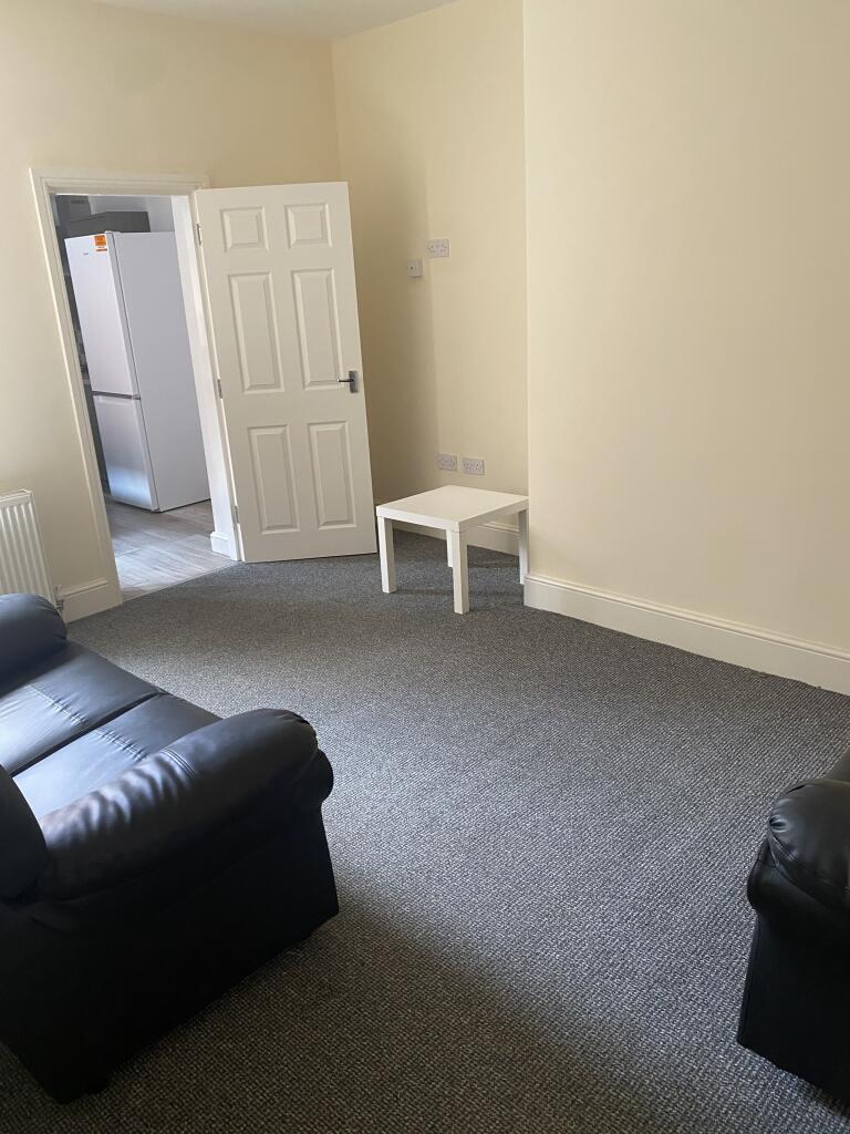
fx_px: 851
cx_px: 425
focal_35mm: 26
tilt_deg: -16.9
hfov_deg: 53.1
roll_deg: +3.1
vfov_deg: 67.3
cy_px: 567
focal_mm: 4.25
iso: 250
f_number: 1.8
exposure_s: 1/50
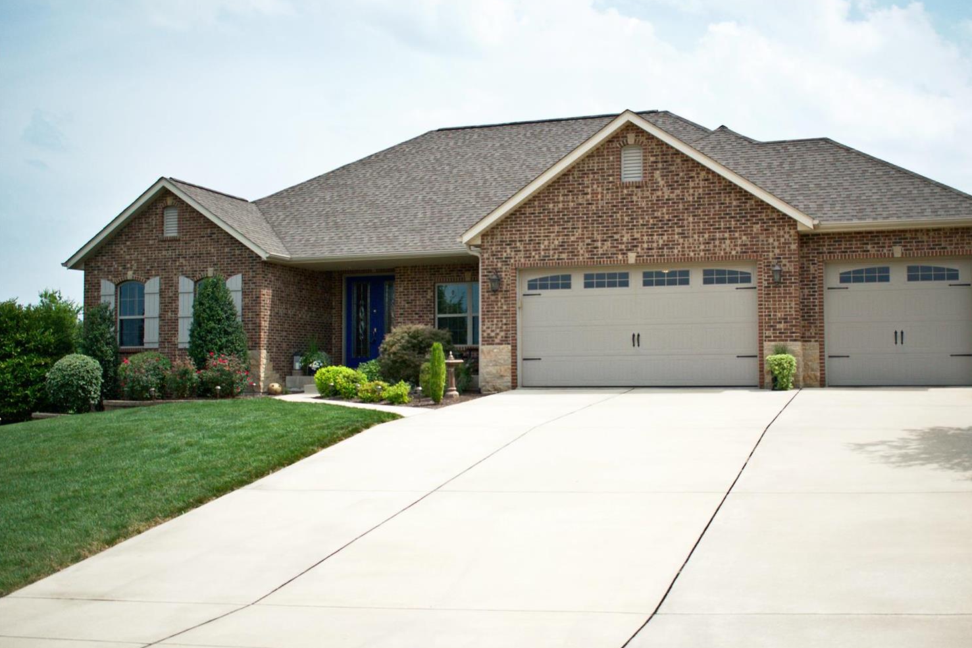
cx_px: 524
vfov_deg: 34.2
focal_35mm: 39
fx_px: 1053
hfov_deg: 49.5
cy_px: 335
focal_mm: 24
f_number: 4
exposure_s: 1/4000
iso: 800
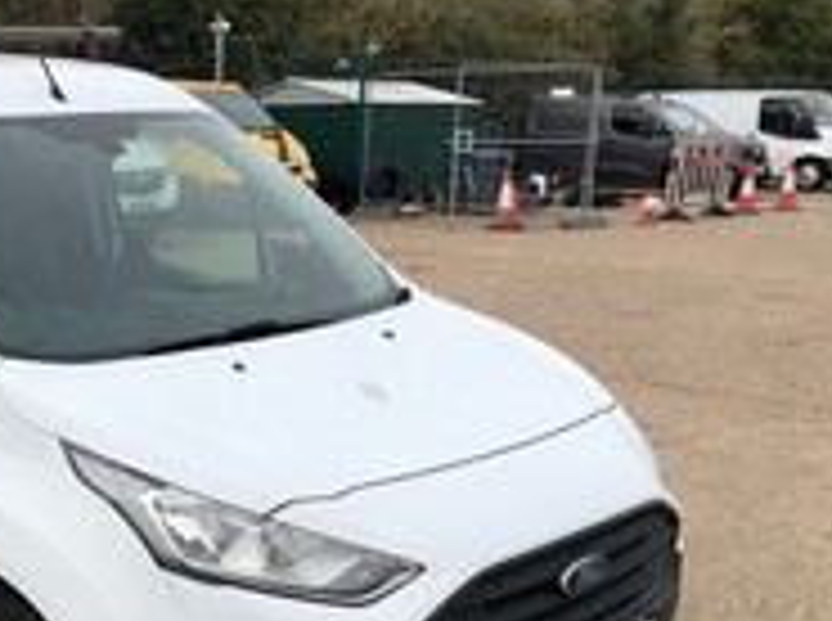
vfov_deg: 27.1
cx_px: 72
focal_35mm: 53
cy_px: 468
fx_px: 1271
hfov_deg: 34.1
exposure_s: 1/1919
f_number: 1.8
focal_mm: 4
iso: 20
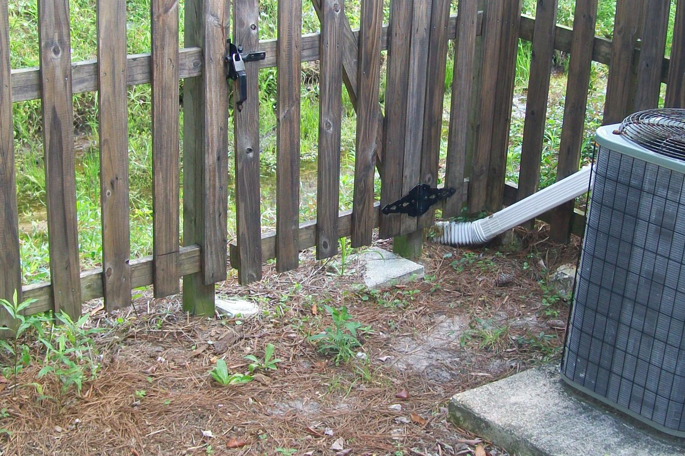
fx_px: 1103
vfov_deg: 23.4
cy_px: 234
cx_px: 364
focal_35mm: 58
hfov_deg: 34.5
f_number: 2.7
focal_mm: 6.1
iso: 64
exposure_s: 1/60
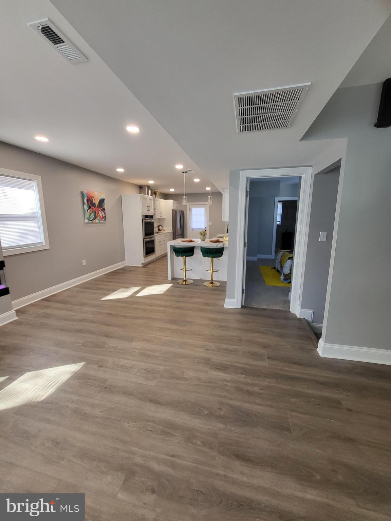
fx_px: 196
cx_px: 196
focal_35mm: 13
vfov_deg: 106.2
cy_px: 260
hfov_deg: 89.9
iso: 125
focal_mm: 1.74
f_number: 2.2
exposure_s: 1/60
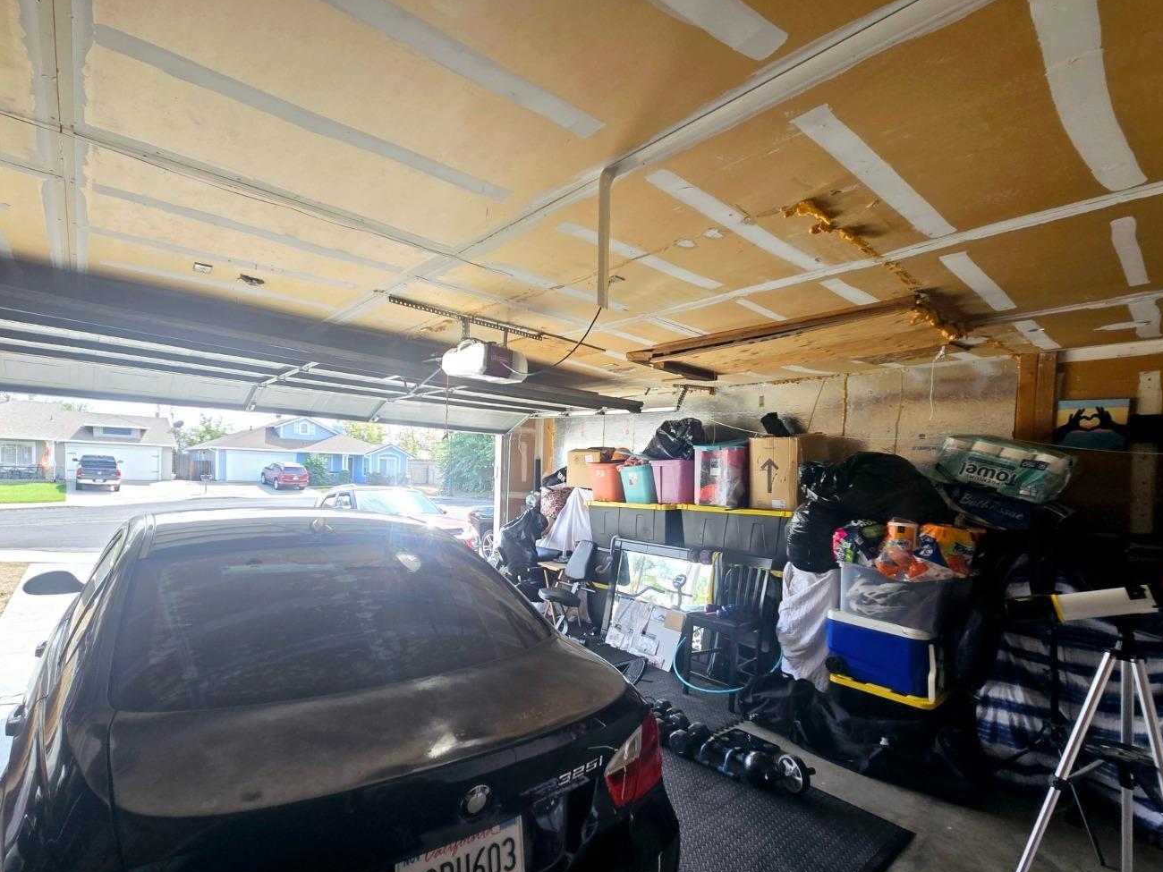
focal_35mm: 15
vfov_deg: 81.3
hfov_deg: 97.7
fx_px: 504
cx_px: 513
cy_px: 492
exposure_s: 1/125
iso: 50
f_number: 2.2
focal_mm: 2.2
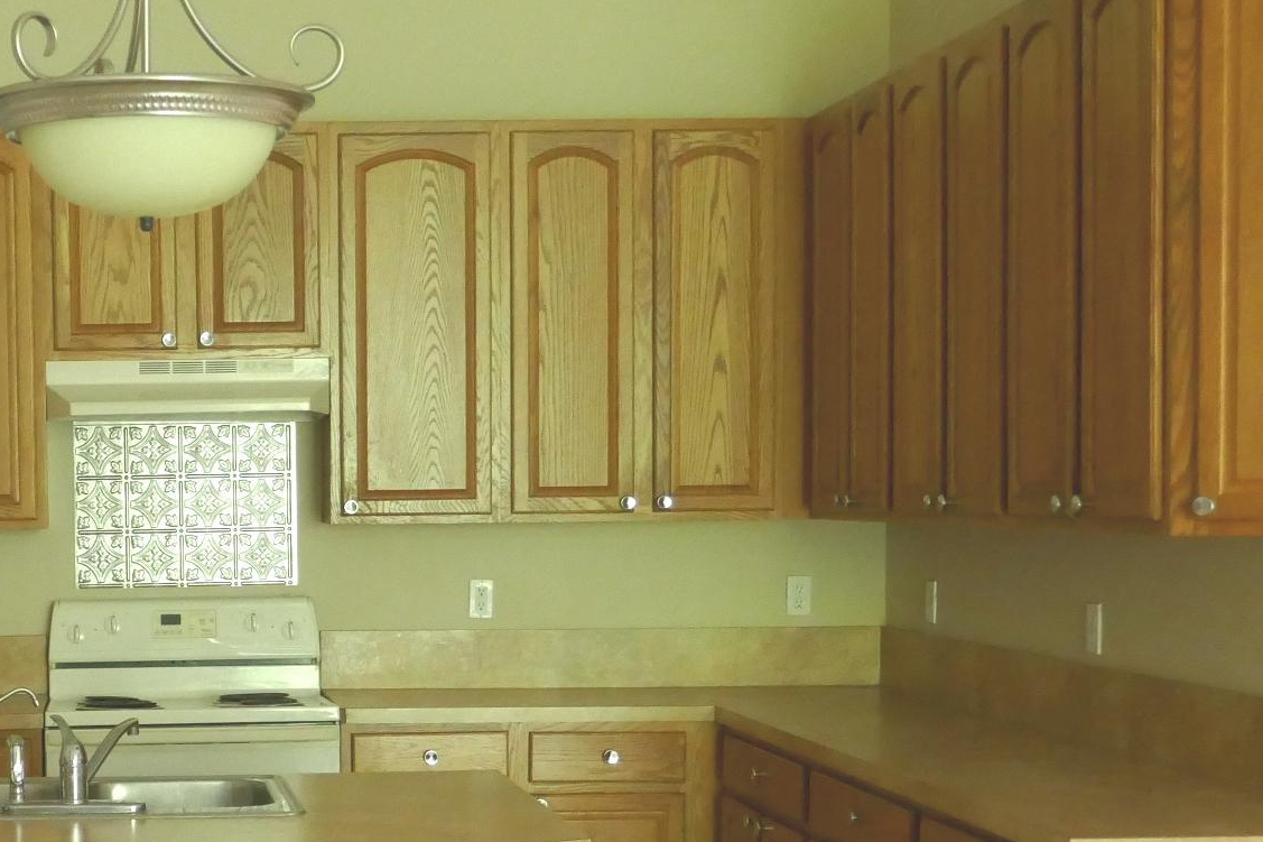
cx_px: 140
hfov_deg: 28.6
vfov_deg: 19.8
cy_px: 677
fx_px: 2385
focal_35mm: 68
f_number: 3
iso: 1600
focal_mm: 10.2
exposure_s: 1/60
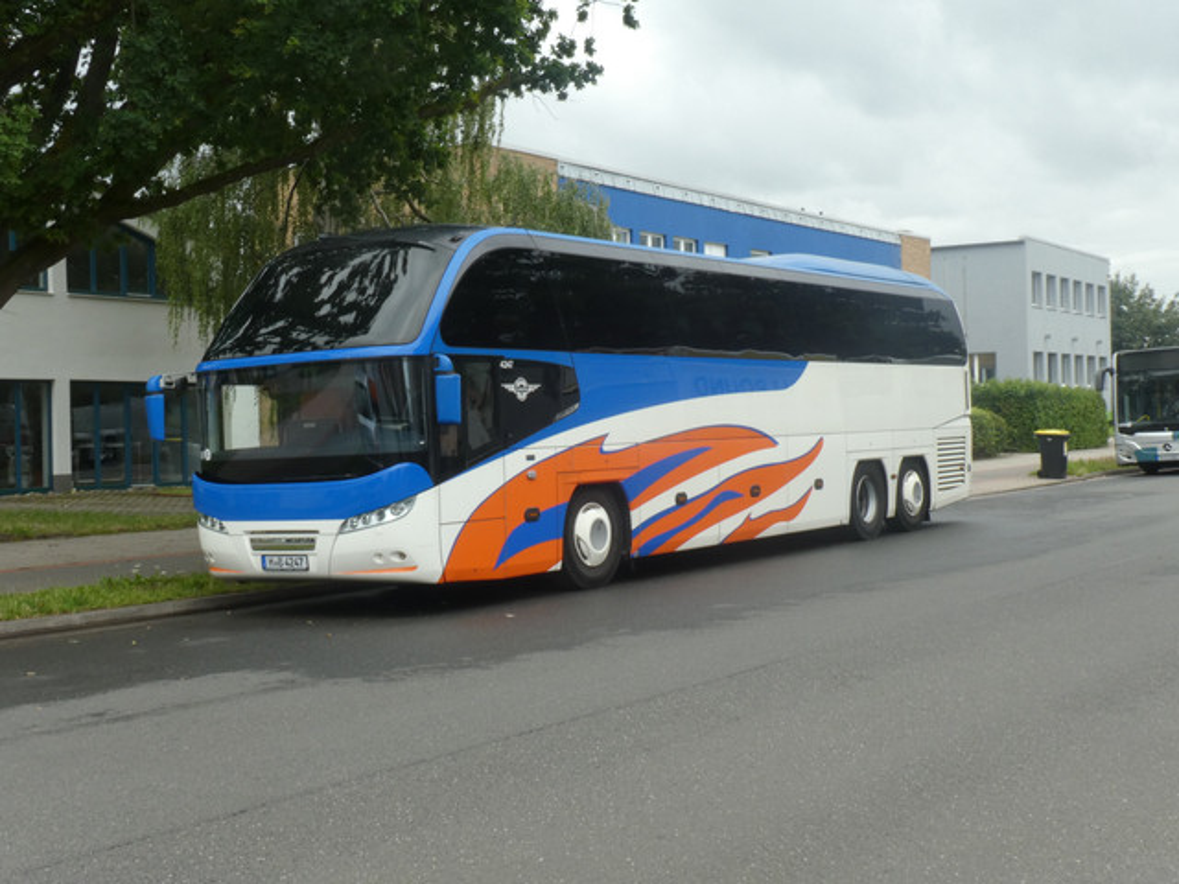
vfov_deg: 30.9
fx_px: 1601
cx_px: 590
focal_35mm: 47
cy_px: 442
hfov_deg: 40.4
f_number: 4
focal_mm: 8.4
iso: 160
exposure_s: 1/80
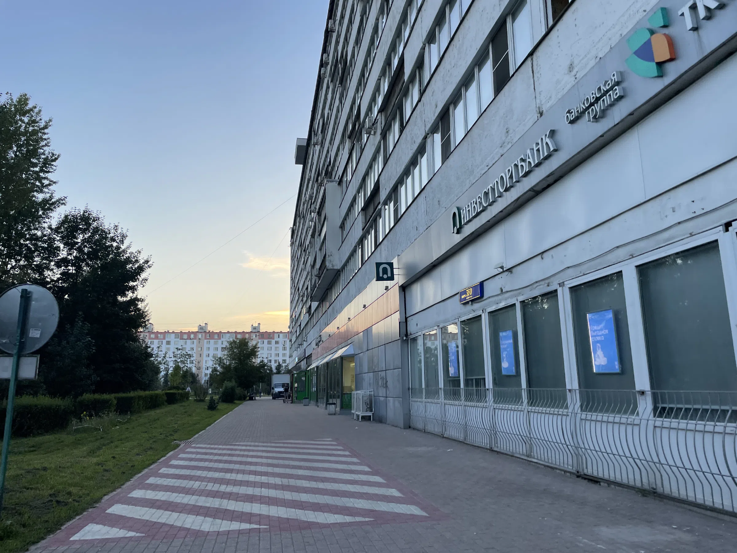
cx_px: 368
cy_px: 276
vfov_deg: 53.1
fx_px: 554
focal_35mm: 26
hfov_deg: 67.3
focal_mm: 4.2
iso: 32
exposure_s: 1/123
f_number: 1.6
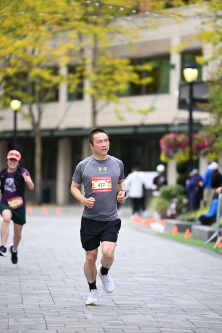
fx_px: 1870
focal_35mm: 202
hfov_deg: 6.8
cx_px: 111
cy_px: 166
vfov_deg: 10.2
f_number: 2.8
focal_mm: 200
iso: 640
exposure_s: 1/2000
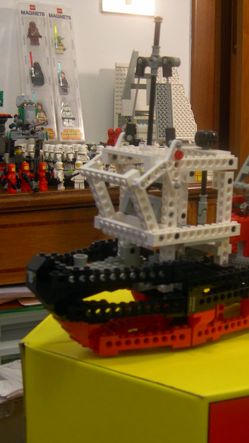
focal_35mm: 56
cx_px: 180
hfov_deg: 21.3
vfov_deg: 37.2
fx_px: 657
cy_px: 223
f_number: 2.8
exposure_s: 1/4.7
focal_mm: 8
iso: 220
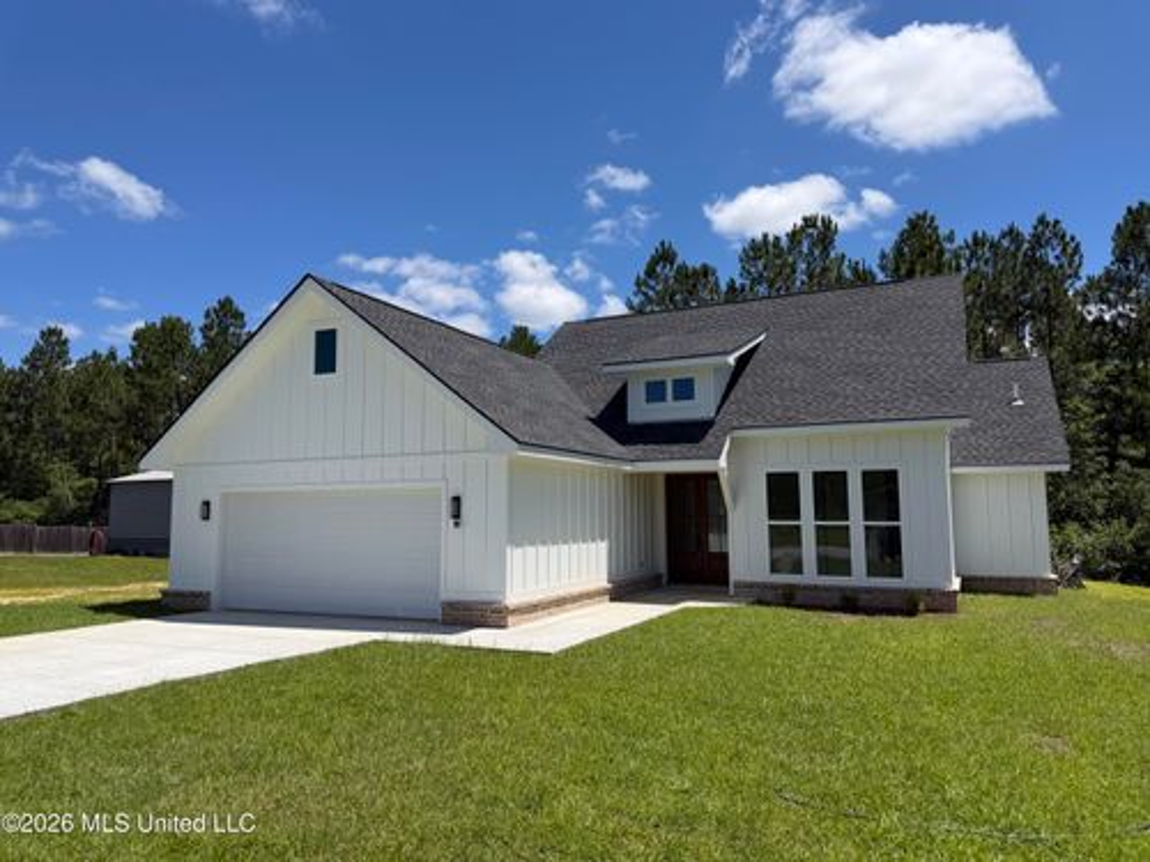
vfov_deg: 56.8
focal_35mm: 24
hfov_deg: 71.6
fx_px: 797
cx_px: 575
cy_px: 431
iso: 80
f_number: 1.78
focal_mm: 6.76
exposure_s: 1/5714
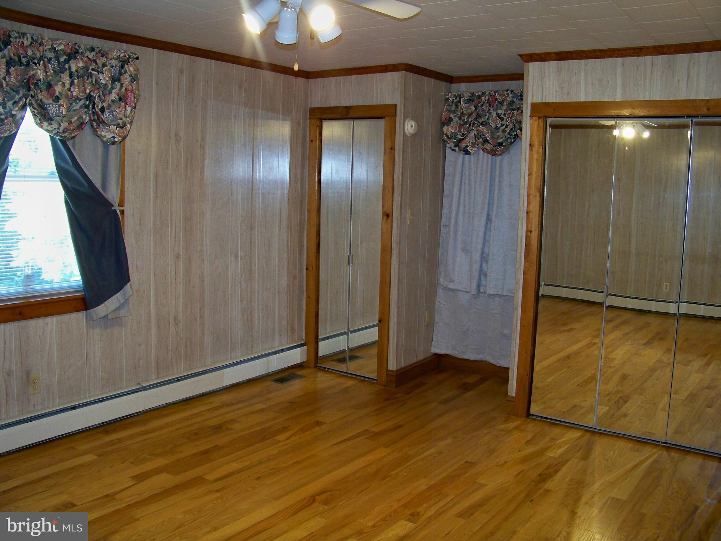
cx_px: 360
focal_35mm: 33
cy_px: 270
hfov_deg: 55.4
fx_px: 687
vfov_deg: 42.9
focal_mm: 5.85
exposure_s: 1/30
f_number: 2.8
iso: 200
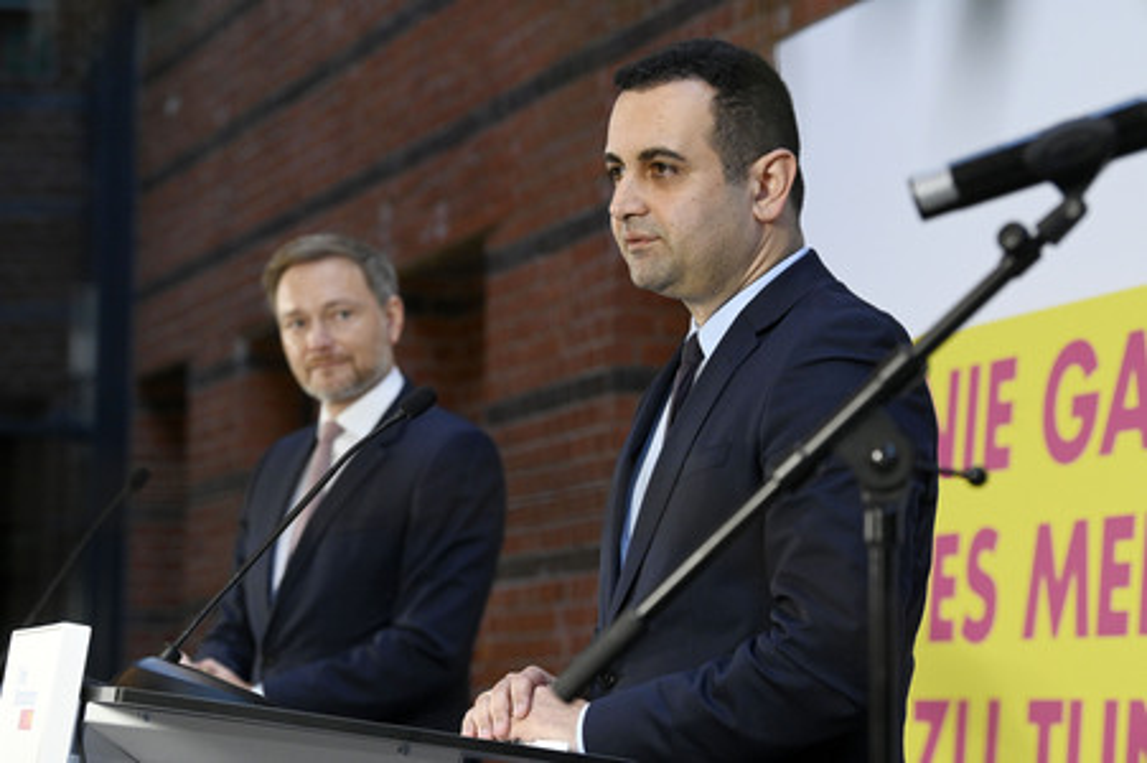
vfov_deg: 12.4
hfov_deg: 18.6
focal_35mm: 110
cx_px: 574
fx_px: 3502
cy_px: 382
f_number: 5.6
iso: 5000
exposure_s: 1/400
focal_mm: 110
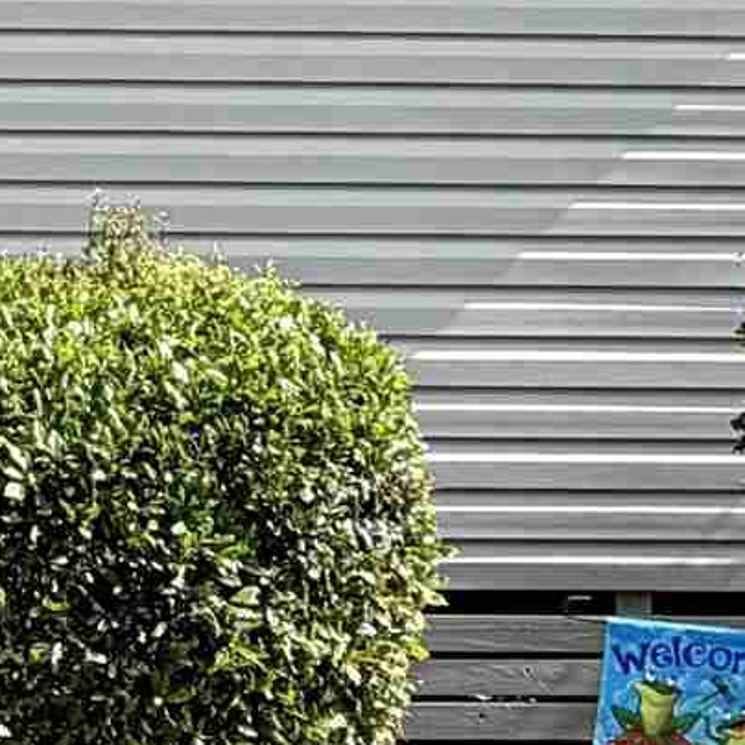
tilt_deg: +4.0
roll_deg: -0.5
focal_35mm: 94
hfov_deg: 16.8
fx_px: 2289
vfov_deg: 18.2
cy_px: 90
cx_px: -361
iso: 32
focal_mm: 2.22
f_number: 2.2
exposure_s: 1/770
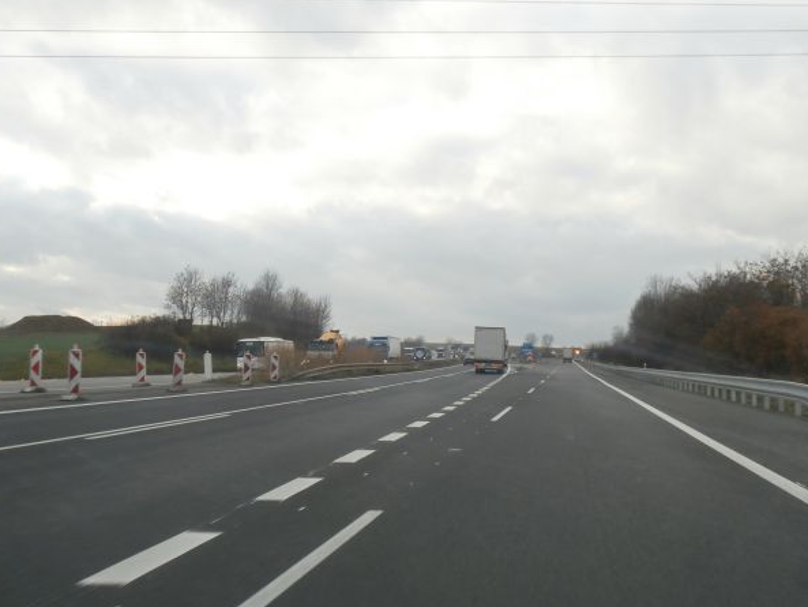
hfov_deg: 45.8
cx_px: 420
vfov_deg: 35.1
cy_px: 315
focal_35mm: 41
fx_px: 957
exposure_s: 1/250
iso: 100
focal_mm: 6.67
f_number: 3.9
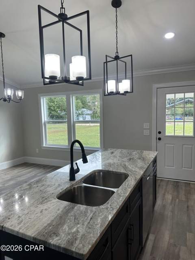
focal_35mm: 24
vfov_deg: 71.6
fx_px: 180
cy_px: 130
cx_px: 98
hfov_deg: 56.8
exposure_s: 1/154
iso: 64
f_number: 1.78
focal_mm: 6.86
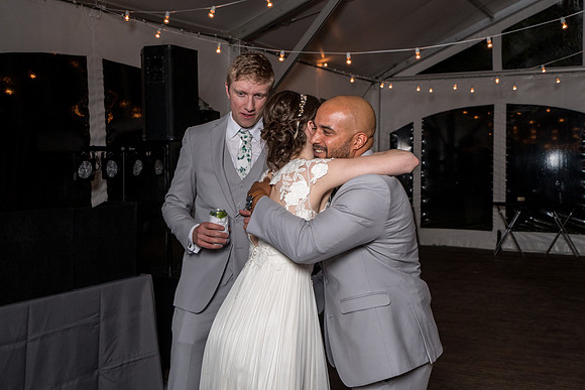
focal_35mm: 43
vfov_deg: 31.3
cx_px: 348
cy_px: 163
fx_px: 695
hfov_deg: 45.5
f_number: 5
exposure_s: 1/200
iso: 2000
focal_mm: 35
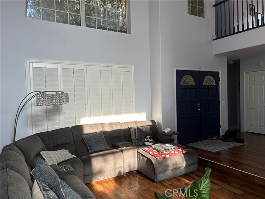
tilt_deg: -0.9
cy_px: 100
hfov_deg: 67.3
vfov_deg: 53.1
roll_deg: +1.8
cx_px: 132
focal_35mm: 26
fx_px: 199
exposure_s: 1/255
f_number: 1.5
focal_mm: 5.7
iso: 40
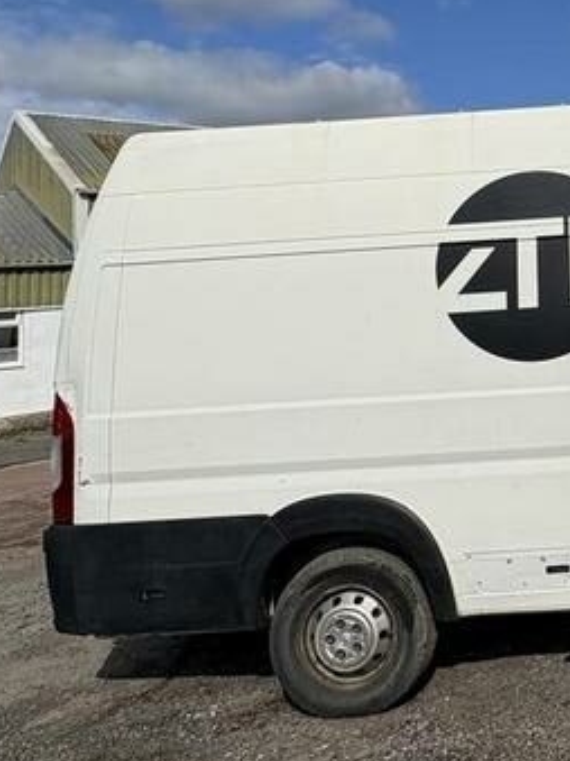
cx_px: 687
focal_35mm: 37
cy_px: 202
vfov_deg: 48.5
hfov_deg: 32.0
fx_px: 813
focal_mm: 2.22
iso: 40
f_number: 2.2
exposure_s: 1/6135
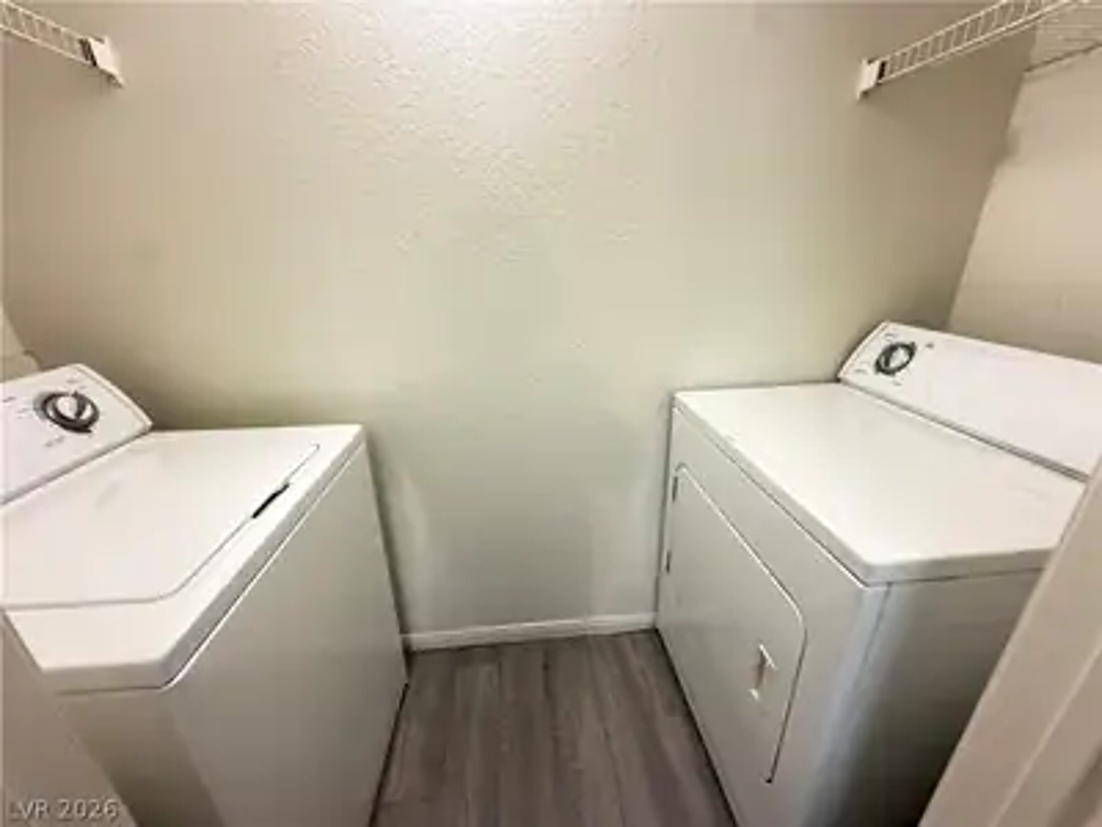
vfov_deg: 85.7
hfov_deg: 102.1
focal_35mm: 14
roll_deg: +2.3
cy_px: 414
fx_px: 446
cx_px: 551
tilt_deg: -21.5
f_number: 2.2
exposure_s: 1/60
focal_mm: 2.22
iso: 800
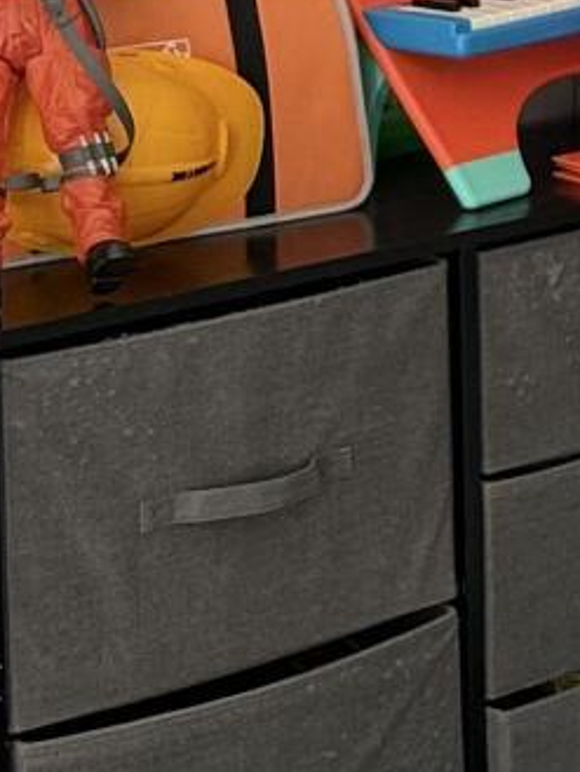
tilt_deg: -2.7
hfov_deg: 8.5
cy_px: -307
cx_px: 1745
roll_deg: -2.3
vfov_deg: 12.9
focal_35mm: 146
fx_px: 3260
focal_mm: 6.76
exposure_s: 1/121
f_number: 1.78
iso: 80
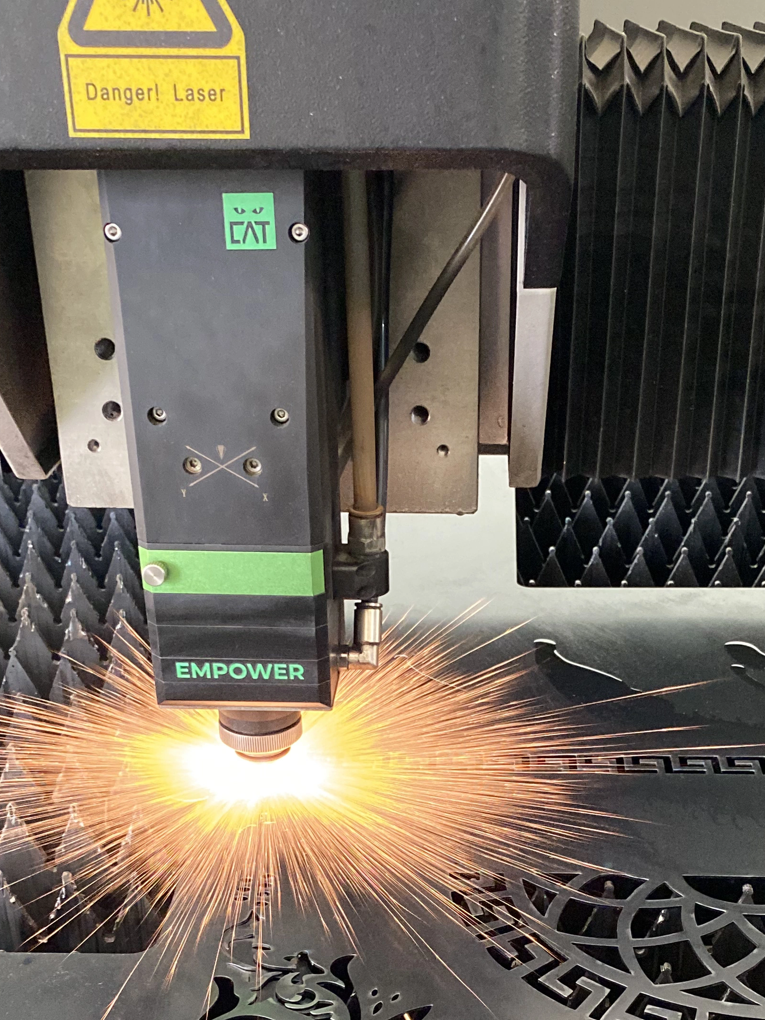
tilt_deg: -28.6
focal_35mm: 49
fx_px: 1443
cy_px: 807
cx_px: 439
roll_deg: -1.1
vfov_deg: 37.6
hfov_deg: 29.6
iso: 640
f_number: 1.8
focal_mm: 4.25
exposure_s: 1/30
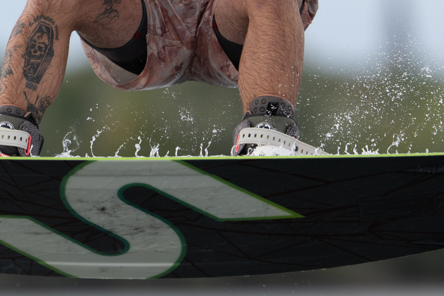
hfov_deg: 2.2
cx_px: 205
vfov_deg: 1.4
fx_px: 11803
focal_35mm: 957
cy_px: -53
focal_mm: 400
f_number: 4.5
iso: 500
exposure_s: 1/2500
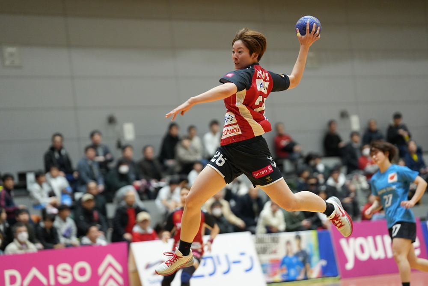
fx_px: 1676
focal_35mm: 141
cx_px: 214
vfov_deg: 9.7
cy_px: 143
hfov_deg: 14.5
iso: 4000
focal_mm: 141
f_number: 2.8
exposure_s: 1/640
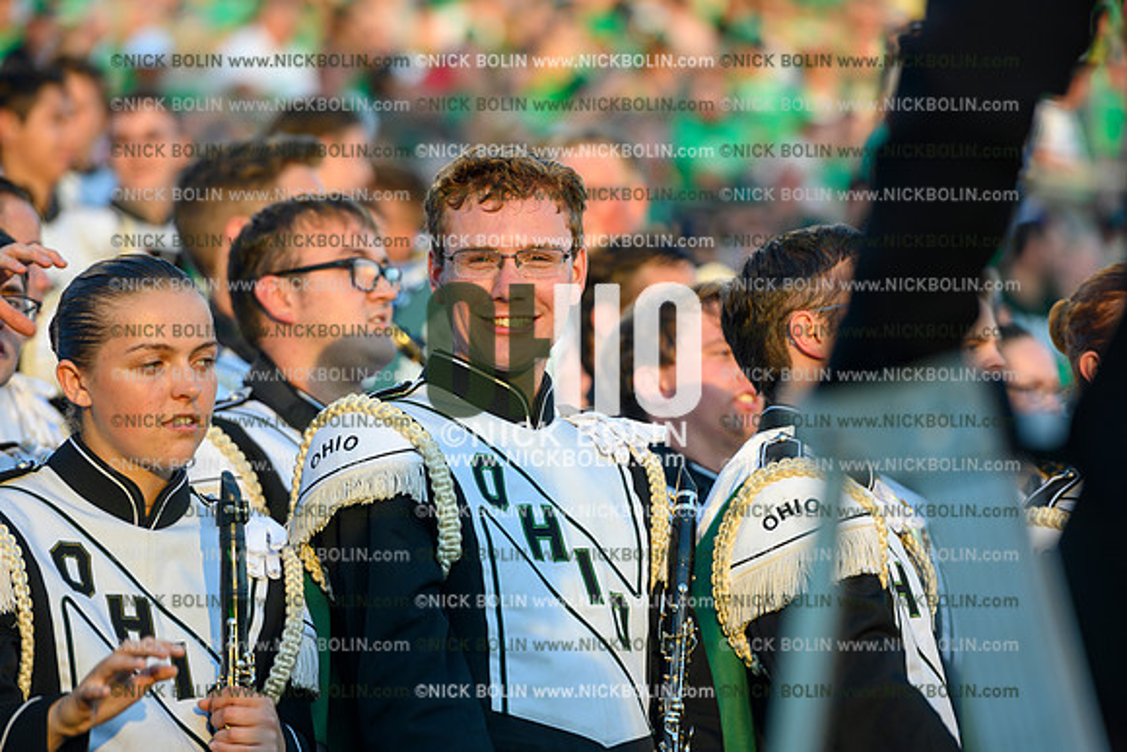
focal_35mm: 200
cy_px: 376
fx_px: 6262
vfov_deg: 6.9
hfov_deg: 10.3
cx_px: 564
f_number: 4
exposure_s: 1/125
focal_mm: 200
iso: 160
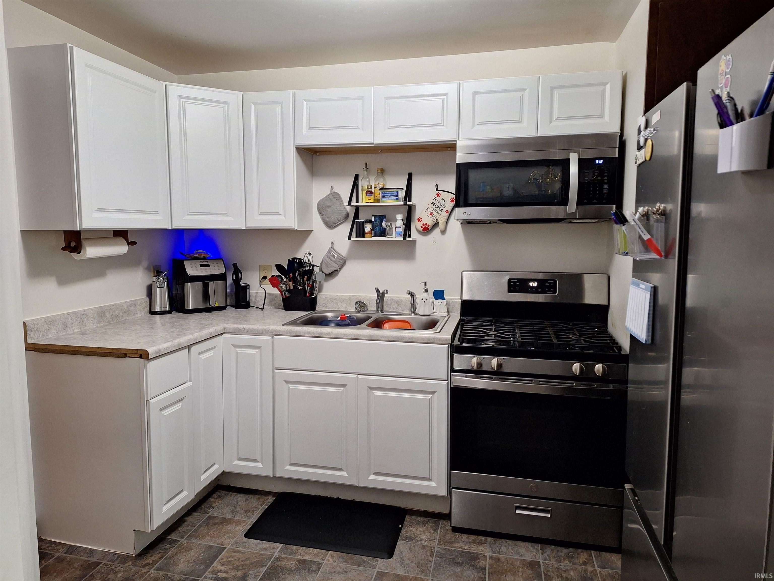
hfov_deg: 73.9
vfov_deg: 58.9
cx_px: 387
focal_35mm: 23
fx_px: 514
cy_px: 290
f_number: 1.8
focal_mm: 5.54
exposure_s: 1/24
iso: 250
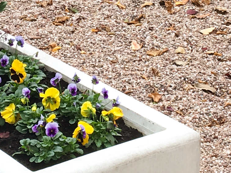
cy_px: -21
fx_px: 1041
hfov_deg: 12.7
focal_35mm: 156
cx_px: 83
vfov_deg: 9.4
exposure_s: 1/160
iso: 25
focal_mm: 4.15
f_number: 2.2
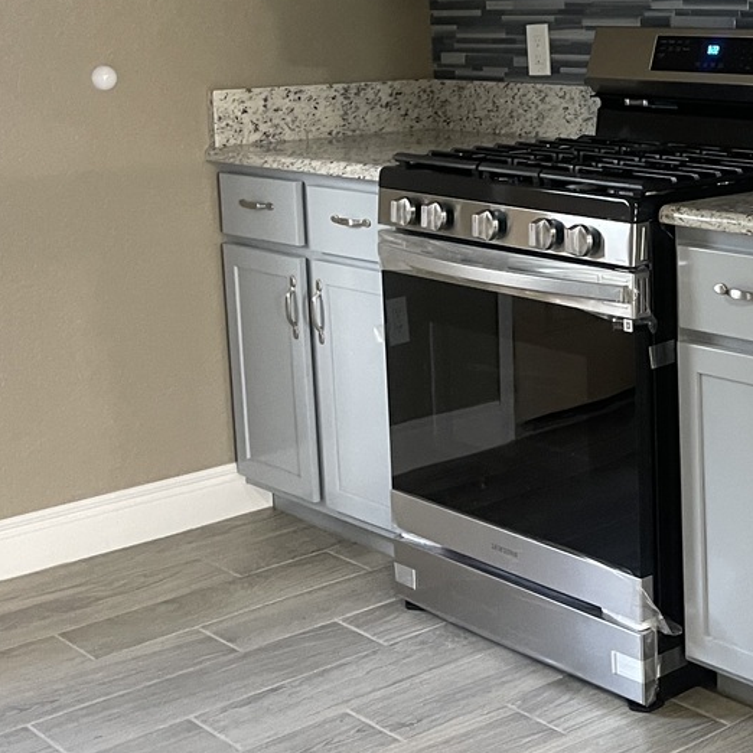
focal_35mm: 61
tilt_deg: -11.9
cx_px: 759
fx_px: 1501
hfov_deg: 26.6
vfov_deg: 27.9
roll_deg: -0.1
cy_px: 226
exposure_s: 1/40
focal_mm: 5.1
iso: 400
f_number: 1.6
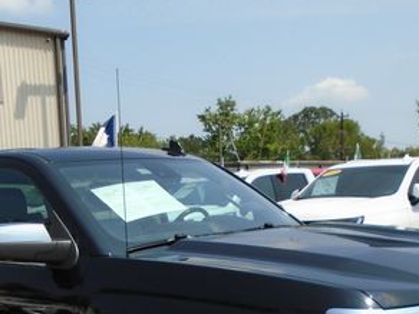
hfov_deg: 33.5
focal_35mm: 57
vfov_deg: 24.1
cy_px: 338
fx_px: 690
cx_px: 138
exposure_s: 1/1500
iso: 100
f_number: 3.2
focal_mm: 4.6
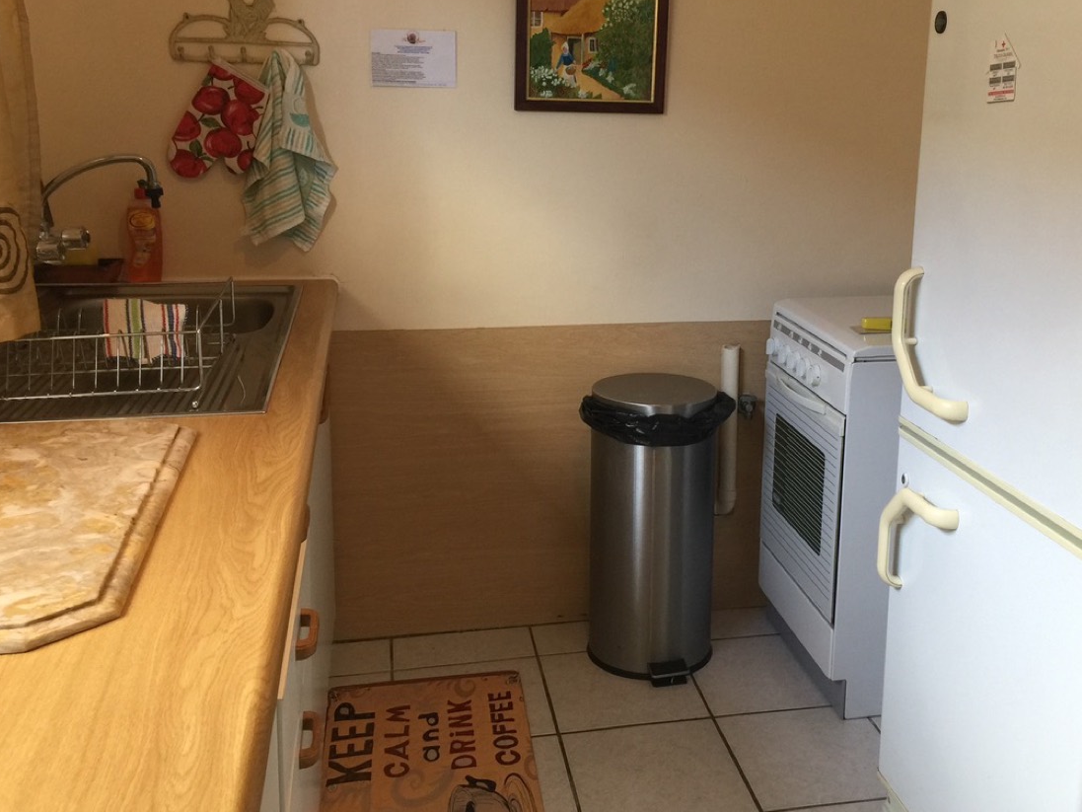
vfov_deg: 38.5
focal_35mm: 37
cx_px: 636
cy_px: 320
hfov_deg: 49.9
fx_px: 1157
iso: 40
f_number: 2.2
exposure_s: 1/17
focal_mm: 4.15
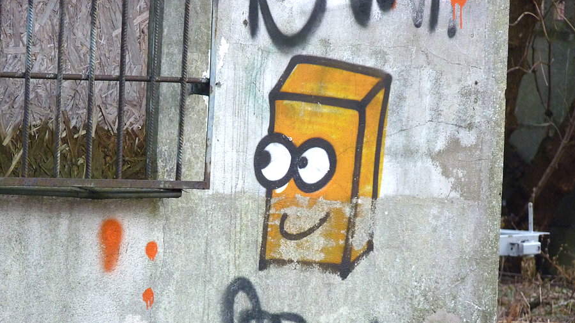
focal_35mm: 304
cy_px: 194
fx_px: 4634
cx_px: 288
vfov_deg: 4.0
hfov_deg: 7.1
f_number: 3.7
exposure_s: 1/60
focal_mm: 49.3
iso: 320
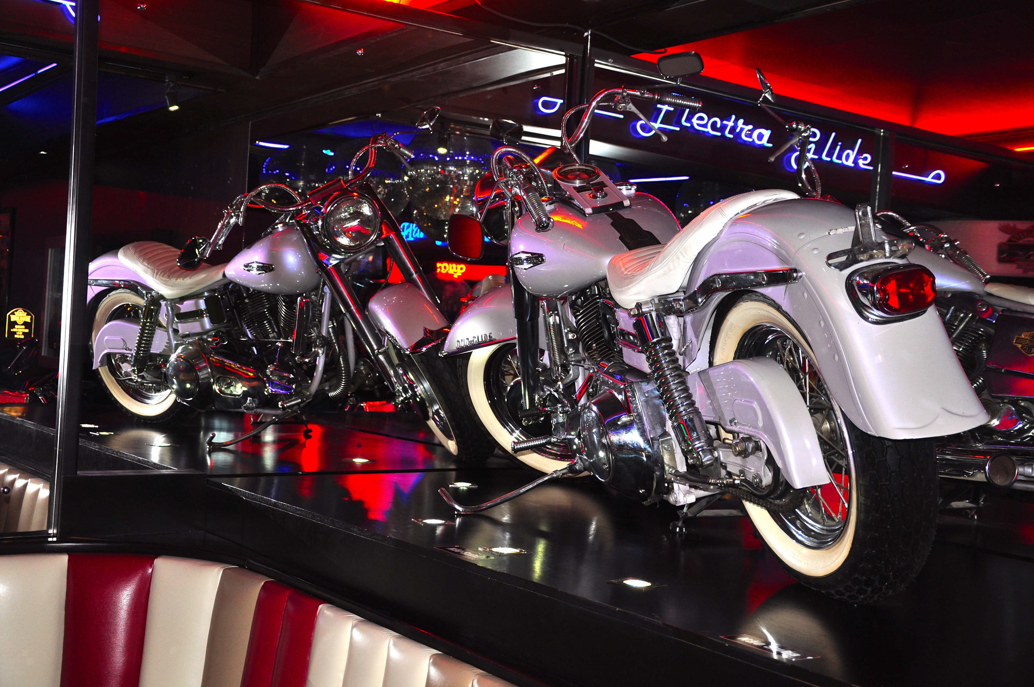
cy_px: 344
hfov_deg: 43.7
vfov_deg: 29.8
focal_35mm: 45
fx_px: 1291
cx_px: 517
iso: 400
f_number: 4.2
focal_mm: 30
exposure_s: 1/60
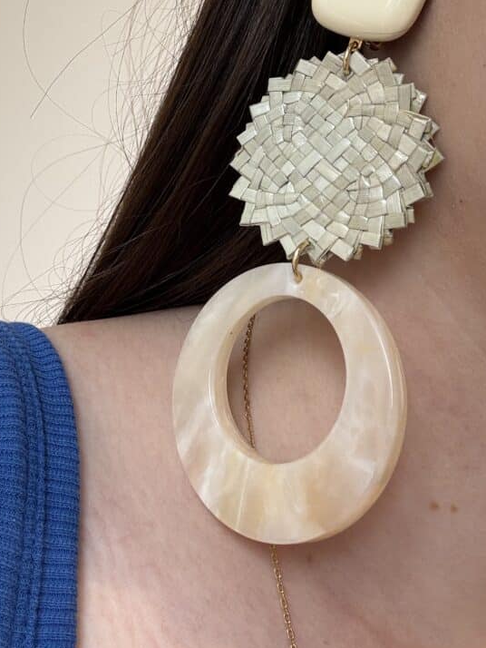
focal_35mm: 43
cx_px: 160
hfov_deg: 33.3
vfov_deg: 43.1
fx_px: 804
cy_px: 202
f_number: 1.9
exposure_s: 1/100
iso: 32
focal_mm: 2.69
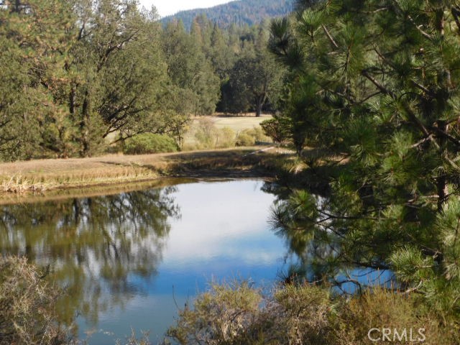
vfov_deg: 22.3
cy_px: 172
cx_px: 230
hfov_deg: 29.4
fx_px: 877
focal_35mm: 66
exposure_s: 1/400
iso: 125
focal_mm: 11.7
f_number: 4.2
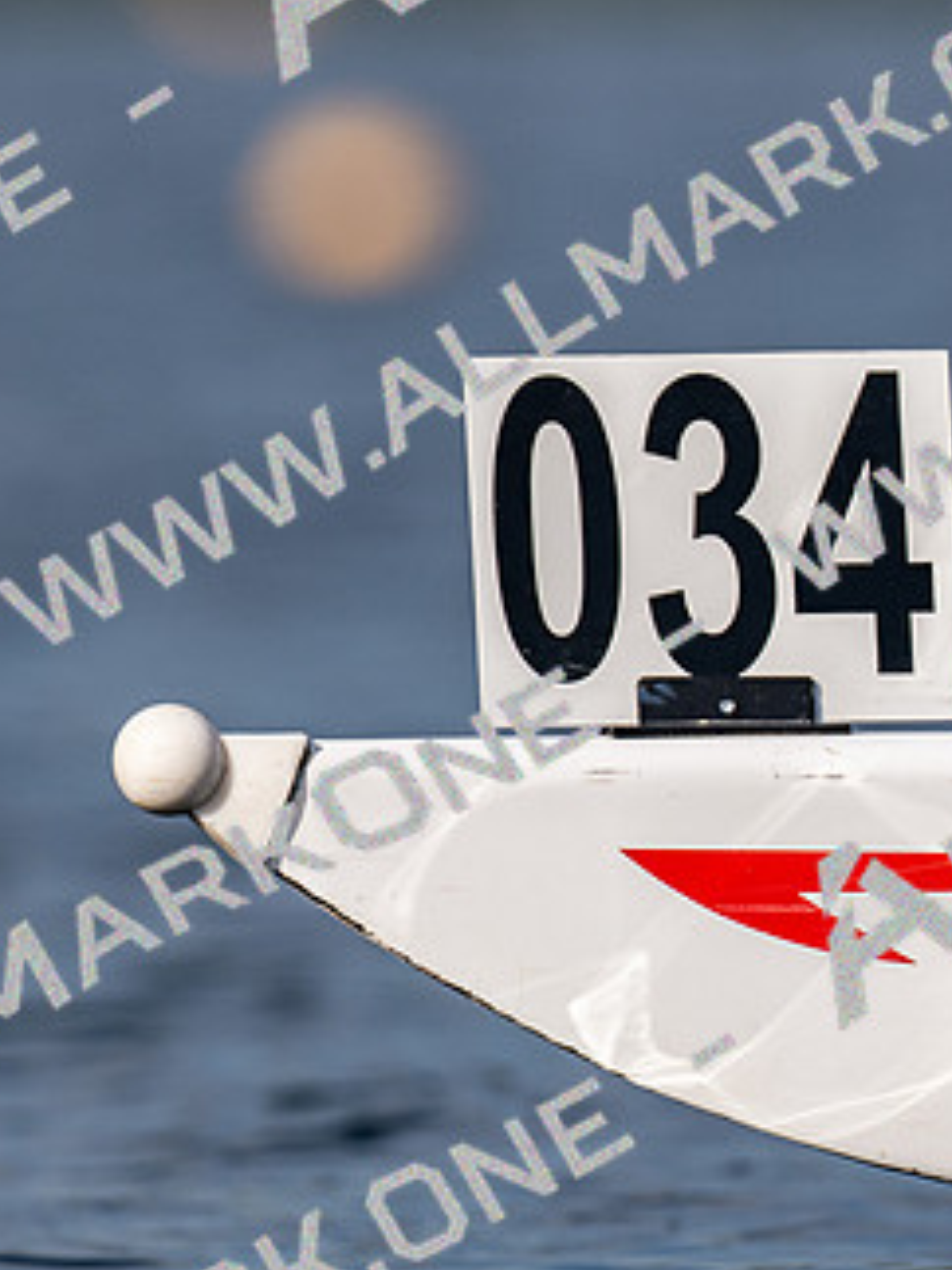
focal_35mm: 1552
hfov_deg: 1.0
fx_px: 56948
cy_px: 657
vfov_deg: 1.3
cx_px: 480
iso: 180
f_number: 5.6
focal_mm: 600
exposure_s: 1/2500
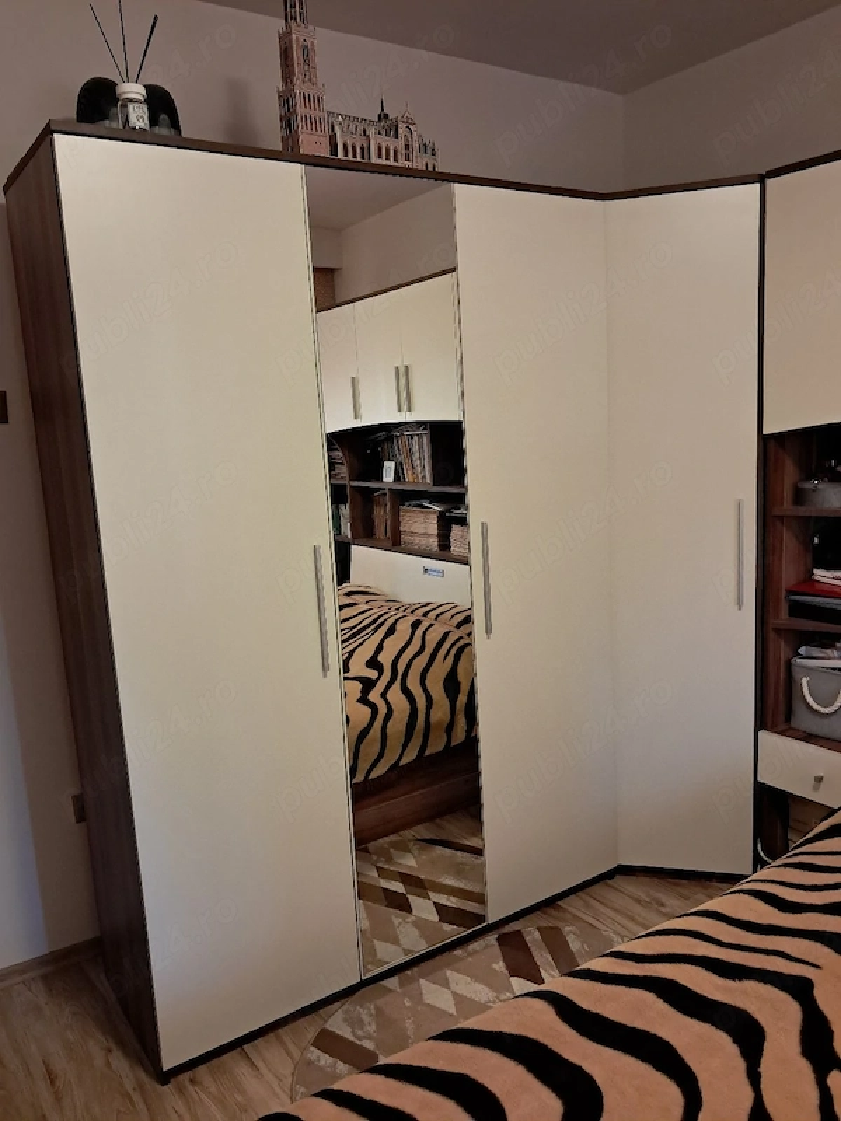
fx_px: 875
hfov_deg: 51.4
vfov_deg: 65.3
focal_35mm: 27
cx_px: 420
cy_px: 560
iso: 500
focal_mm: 4
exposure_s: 1/33
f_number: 1.8
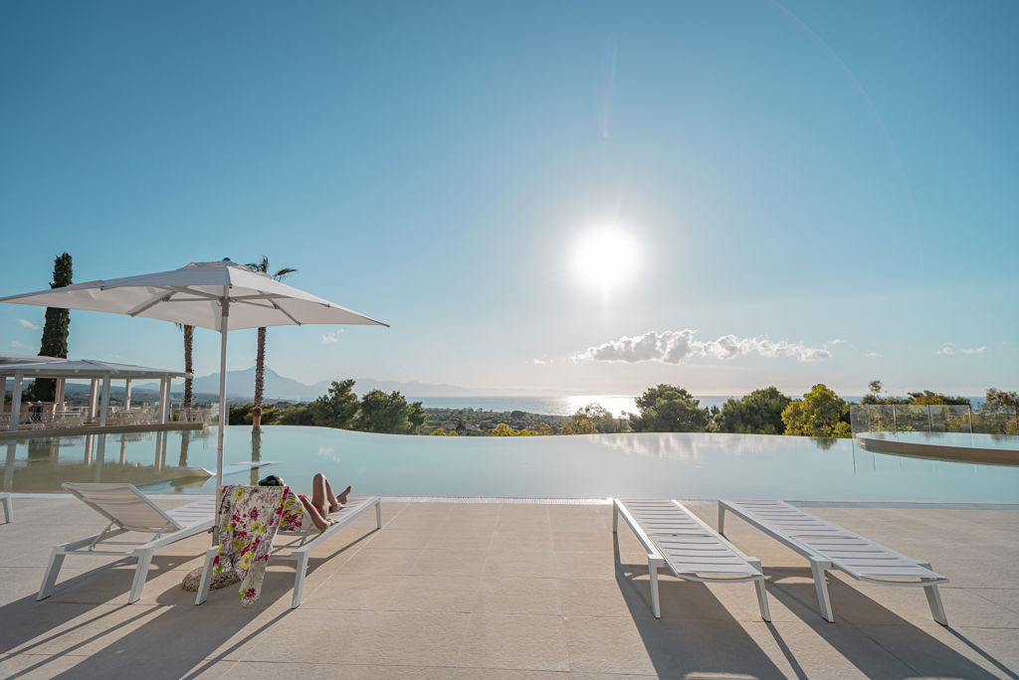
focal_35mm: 16
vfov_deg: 73.8
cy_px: 340
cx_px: 510
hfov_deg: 96.7
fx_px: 453
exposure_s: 1/2500
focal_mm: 16
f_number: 4
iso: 80
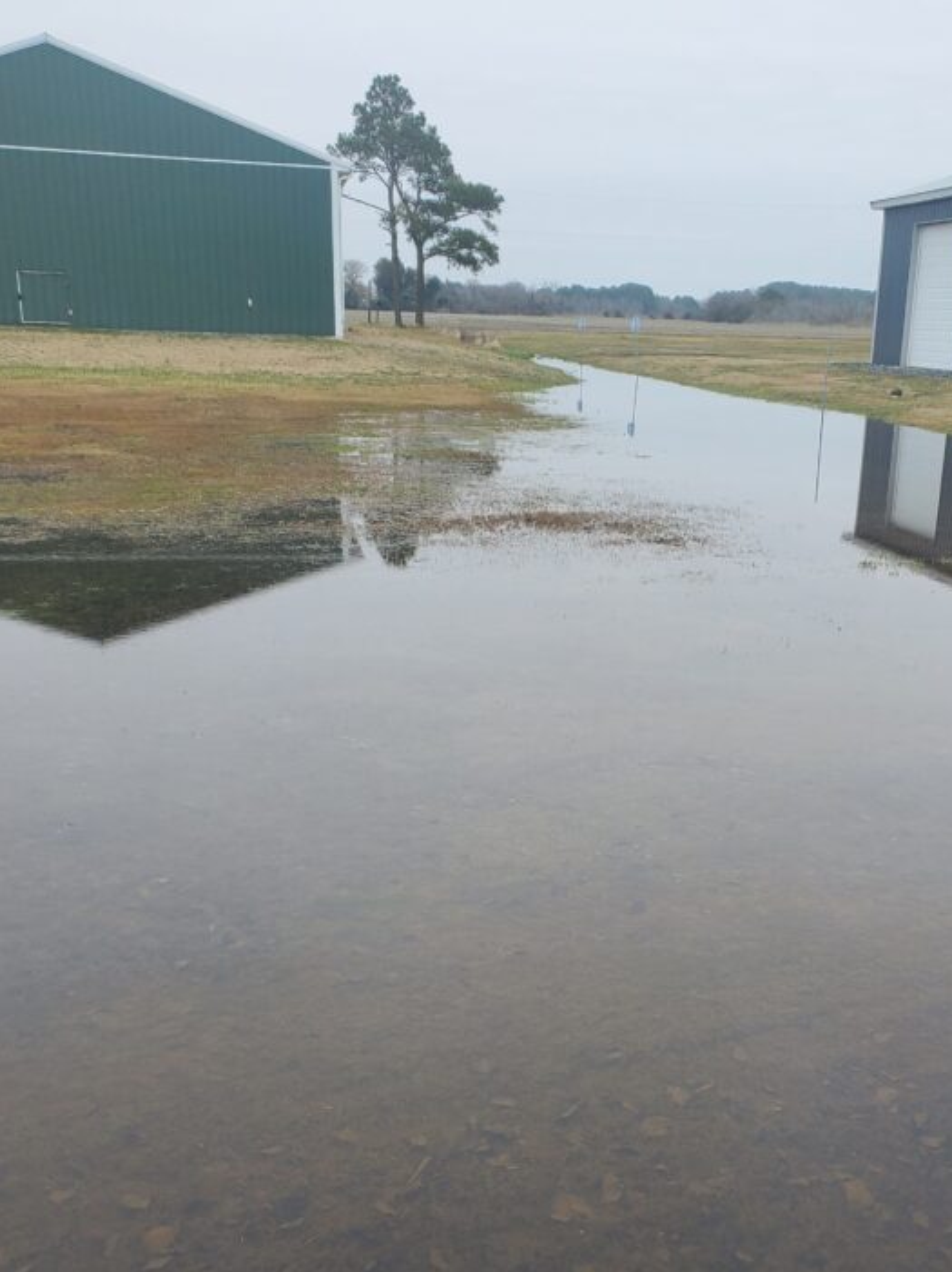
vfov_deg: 48.2
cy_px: 840
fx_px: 1395
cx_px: 624
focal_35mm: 38
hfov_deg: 37.3
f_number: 2.4
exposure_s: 1/213
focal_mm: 4.3
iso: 50
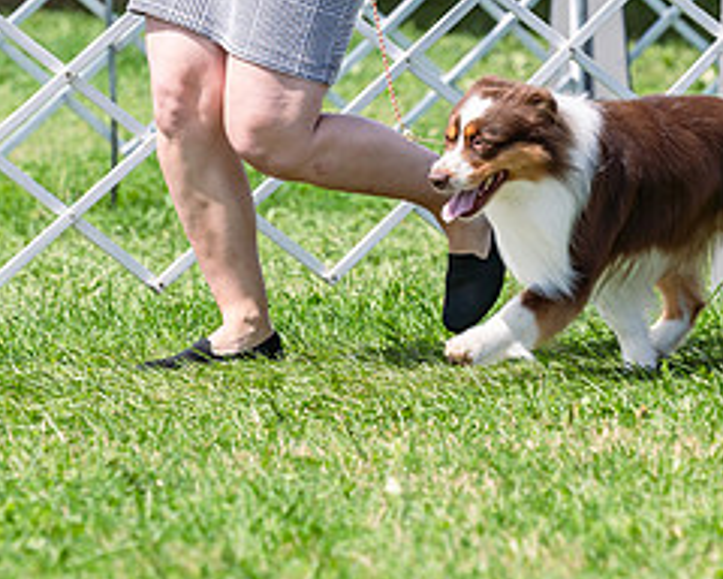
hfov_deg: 3.7
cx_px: 502
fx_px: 11320
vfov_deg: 2.9
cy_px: -57
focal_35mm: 529
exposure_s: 1/1000
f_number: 4.5
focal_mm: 200
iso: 100
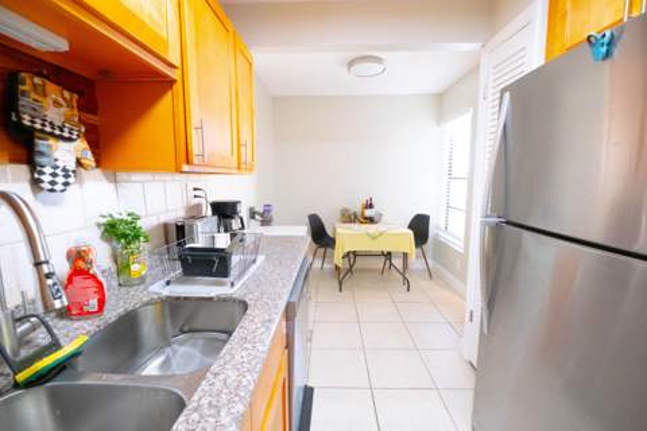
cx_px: 324
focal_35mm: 16
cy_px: 216
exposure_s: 1/125
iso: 3200
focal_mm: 10.5
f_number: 4
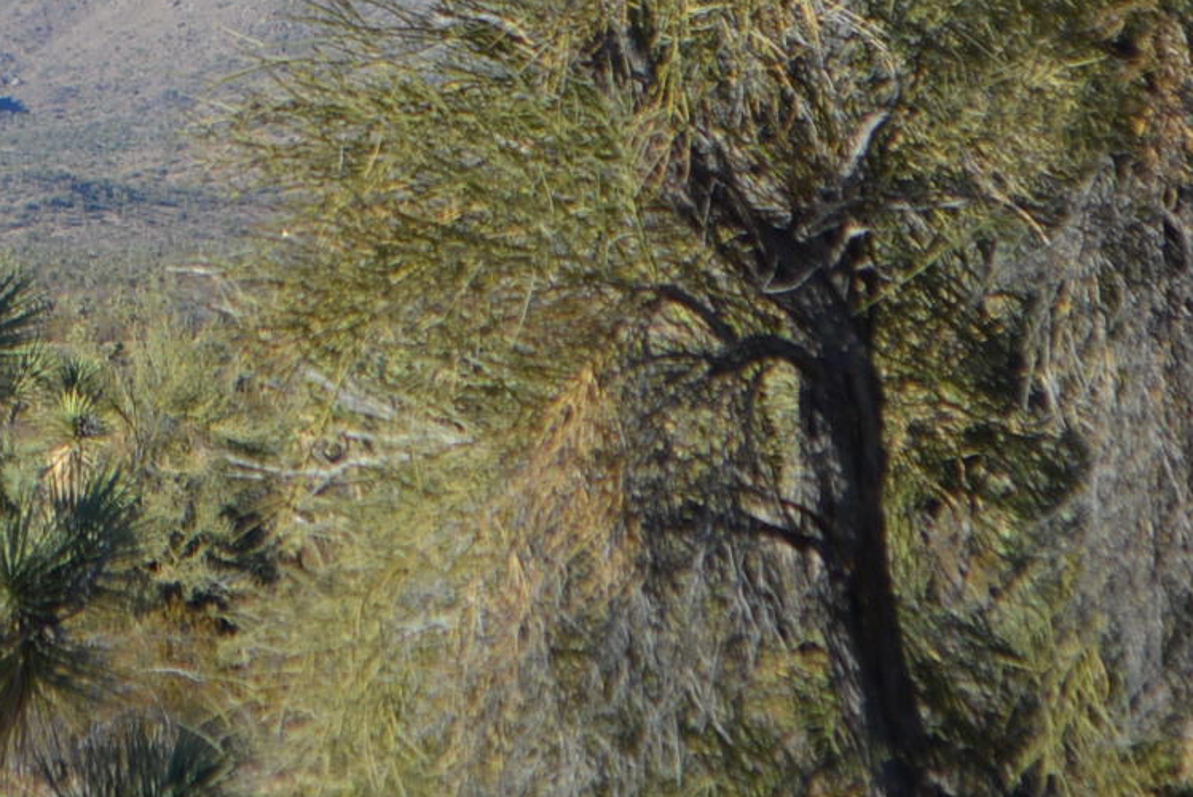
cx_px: 250
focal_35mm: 330
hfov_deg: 6.2
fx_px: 10944
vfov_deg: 4.2
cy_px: -67
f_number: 6.3
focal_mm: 55
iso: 400
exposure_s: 1/1600
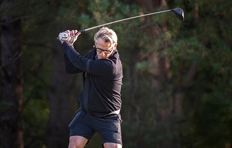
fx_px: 3822
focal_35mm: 601
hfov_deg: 3.5
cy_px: 86
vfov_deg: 2.2
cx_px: 105
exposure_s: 1/1250
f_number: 2.8
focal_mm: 300
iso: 1100
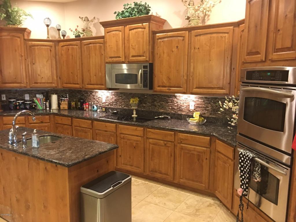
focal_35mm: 29
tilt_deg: -7.1
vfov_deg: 48.2
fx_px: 248
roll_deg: -1.7
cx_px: 148
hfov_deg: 61.7
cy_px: 111
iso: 50
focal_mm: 4.15
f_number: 2.2
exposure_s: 1/4
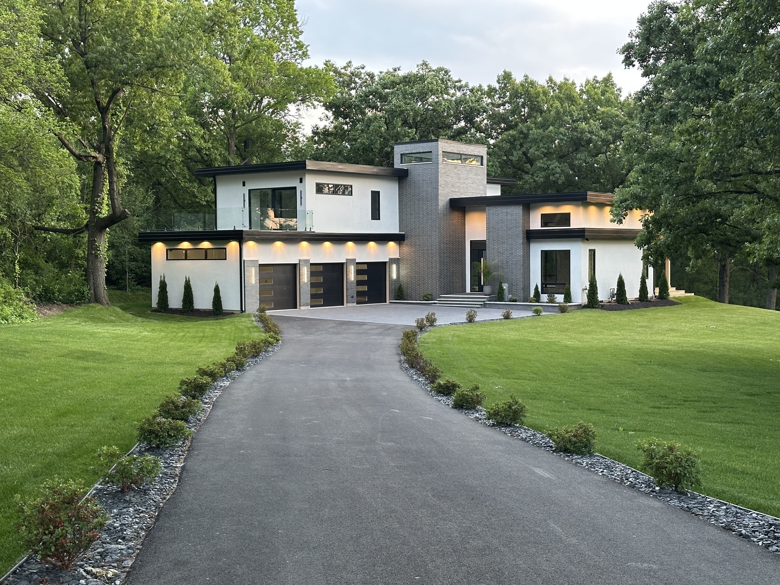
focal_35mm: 48
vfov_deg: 30.3
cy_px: 292
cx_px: 390
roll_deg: +0.2
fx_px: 1082
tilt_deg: -1.0
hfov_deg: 39.7
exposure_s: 1/60
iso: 160
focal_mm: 6.86
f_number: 1.78
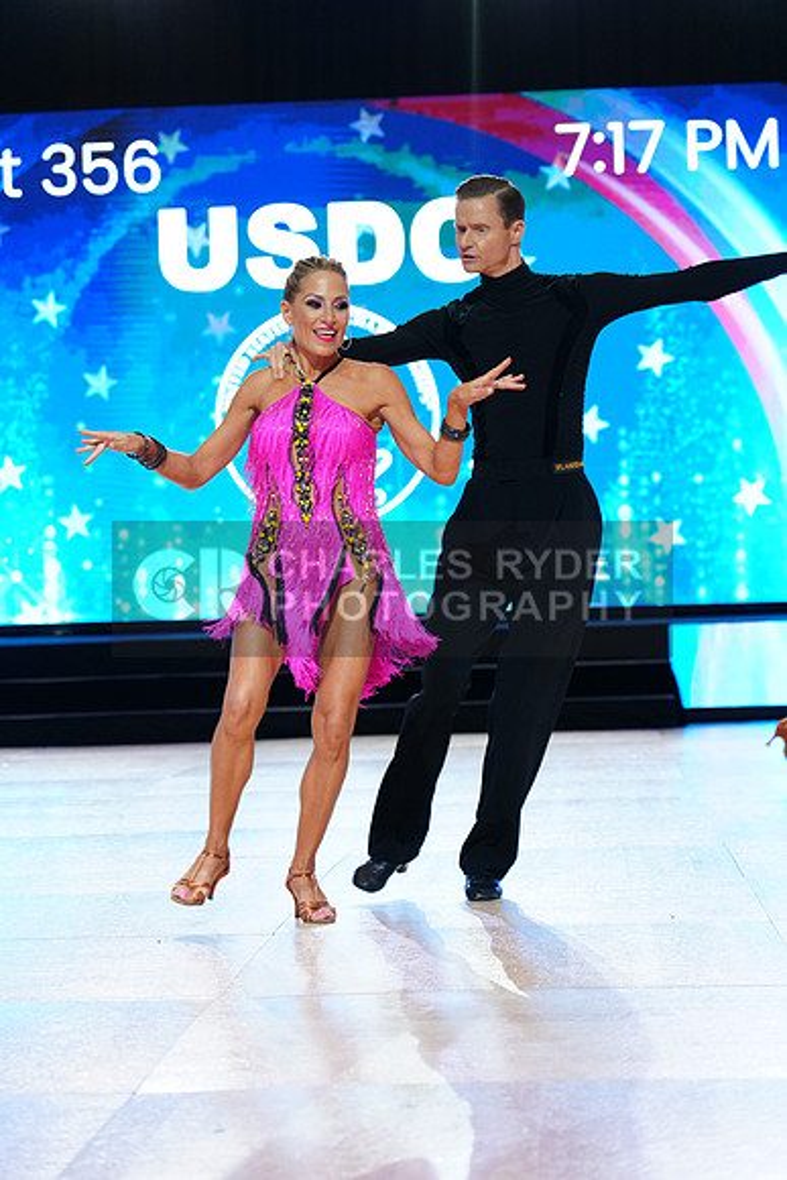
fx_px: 3015
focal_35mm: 92
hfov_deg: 14.9
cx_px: 394
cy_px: 590
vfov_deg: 22.1
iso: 2500
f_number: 4
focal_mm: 92
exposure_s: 1/320
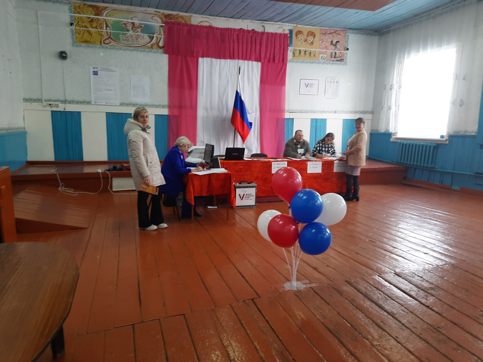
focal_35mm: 25
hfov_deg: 69.4
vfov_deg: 54.9
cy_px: 181
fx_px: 349
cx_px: 242
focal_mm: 4.6
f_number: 2
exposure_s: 1/50
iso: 100
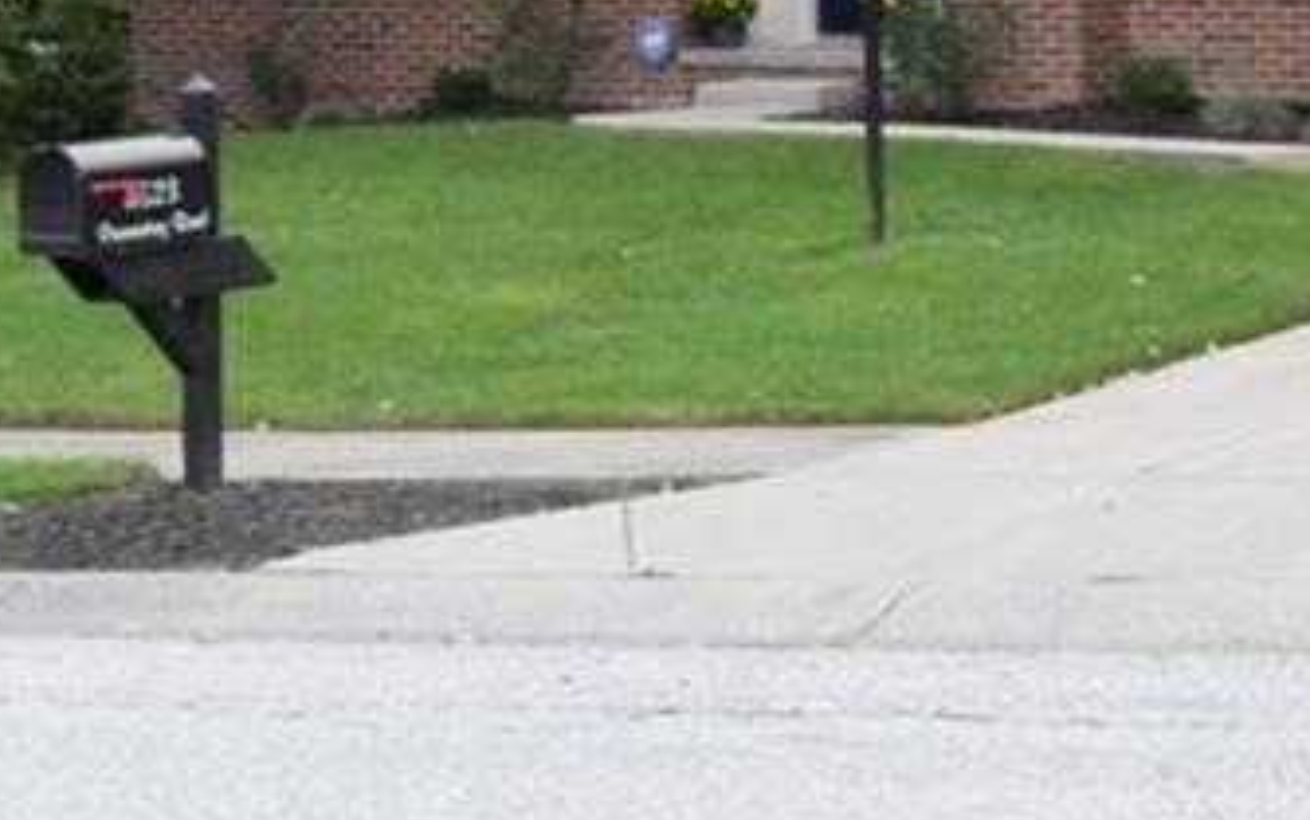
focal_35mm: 127
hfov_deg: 15.9
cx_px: 1569
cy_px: -216
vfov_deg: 10.2
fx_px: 4520
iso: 800
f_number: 6.3
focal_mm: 27
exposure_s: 1/400
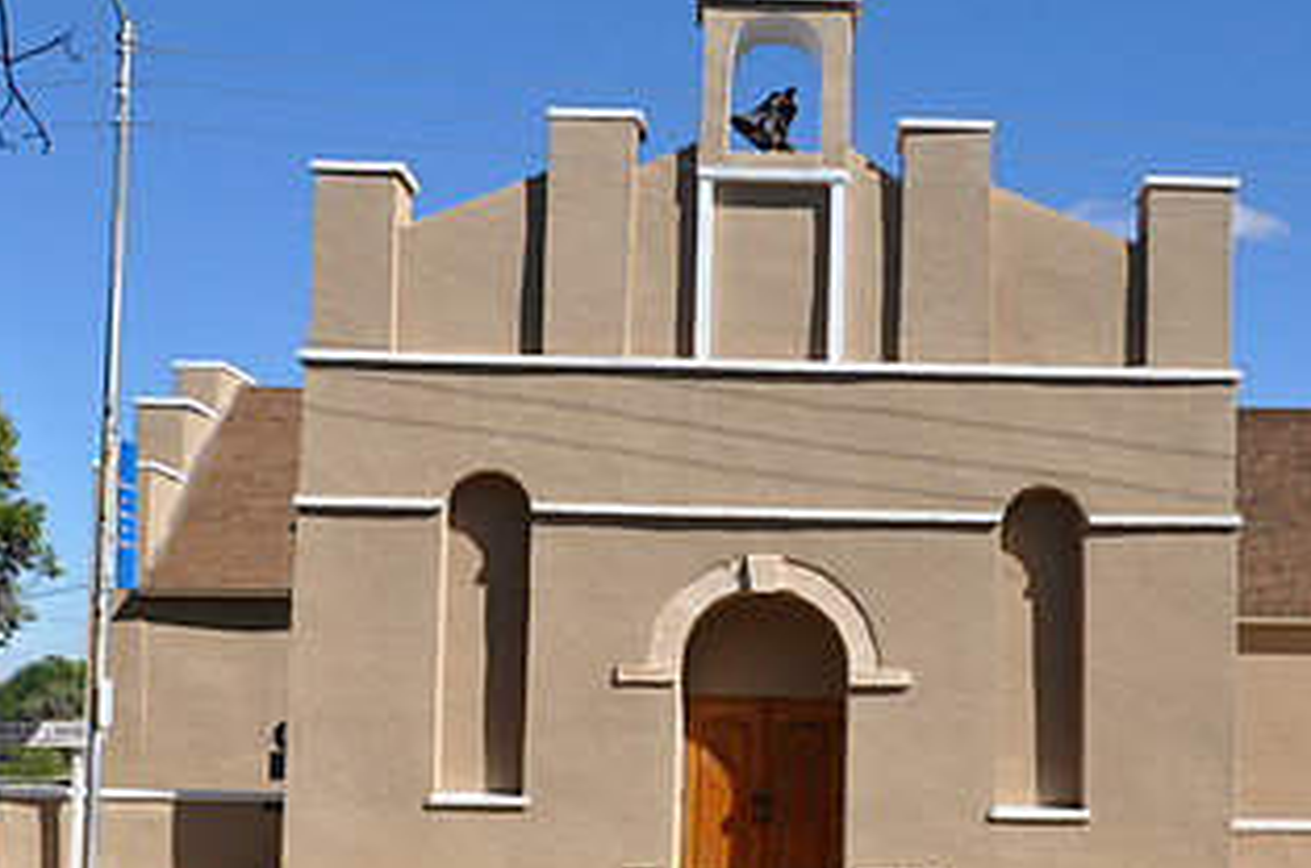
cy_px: 490
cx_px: 831
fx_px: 2217
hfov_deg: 32.8
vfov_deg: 22.2
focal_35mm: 61
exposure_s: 1/160
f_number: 13
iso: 200
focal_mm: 22
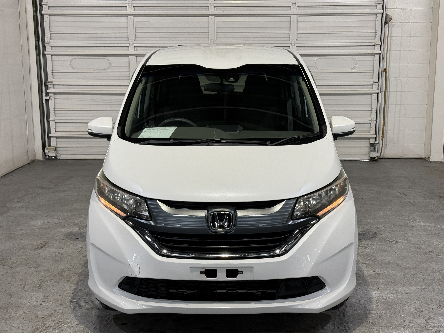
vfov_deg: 30.3
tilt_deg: -10.3
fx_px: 616
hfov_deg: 39.7
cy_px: 166
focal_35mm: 48
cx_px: 222
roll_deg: -0.4
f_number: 1.78
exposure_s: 1/60
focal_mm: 6.76
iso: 50
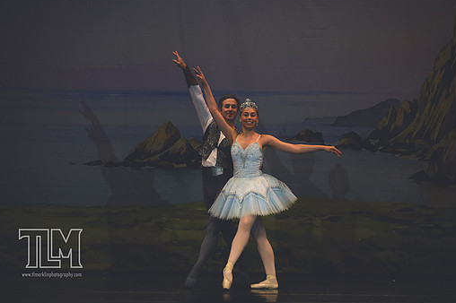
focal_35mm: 265
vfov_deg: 5.2
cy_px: 145
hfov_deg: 7.8
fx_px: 3354
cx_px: 246
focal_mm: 155
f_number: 2.8
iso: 400
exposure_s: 1/500
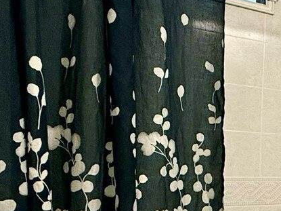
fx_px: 438
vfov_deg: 26.4
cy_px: 176
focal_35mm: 54
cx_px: 421
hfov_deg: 26.1
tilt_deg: -4.0
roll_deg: -2.8
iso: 320
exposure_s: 1/60
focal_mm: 2.22
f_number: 2.2
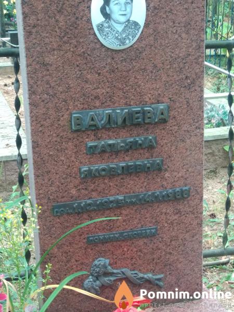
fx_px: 469
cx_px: 117
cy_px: 156
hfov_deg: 28.0
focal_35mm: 52
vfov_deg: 36.8
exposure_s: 1/60
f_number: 2.6
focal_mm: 5.99
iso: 400
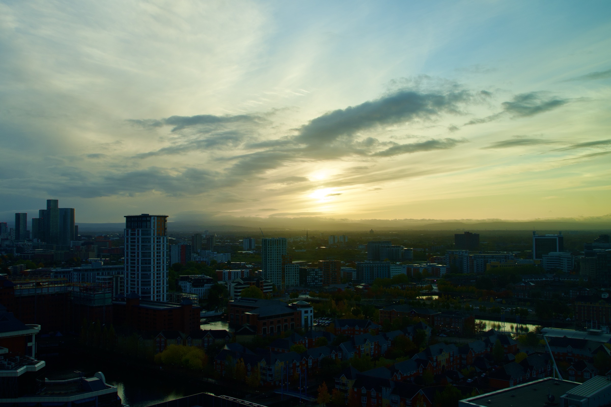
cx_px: 306
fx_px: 611
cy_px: 204
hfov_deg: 53.1
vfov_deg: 36.9
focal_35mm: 36
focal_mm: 24
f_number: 10
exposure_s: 1/80
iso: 100
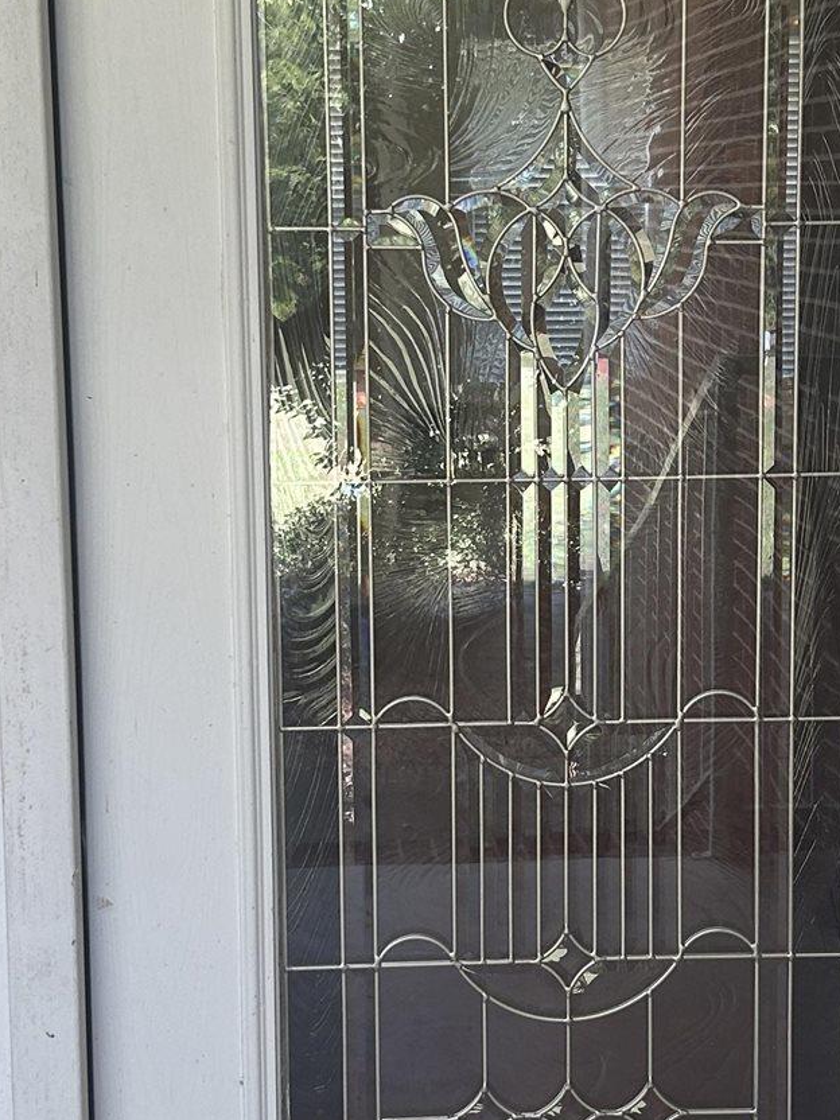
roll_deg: +0.4
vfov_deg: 27.0
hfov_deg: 20.4
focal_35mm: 72
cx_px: 502
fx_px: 2330
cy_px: 532
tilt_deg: -8.5
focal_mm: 5.7
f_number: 1.5
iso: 50
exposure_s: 1/120
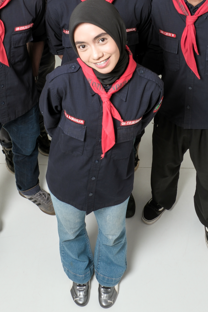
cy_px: 51
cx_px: 95
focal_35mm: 54
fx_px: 468
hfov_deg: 25.1
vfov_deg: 35.4
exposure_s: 1/125
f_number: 8
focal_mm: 19
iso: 250
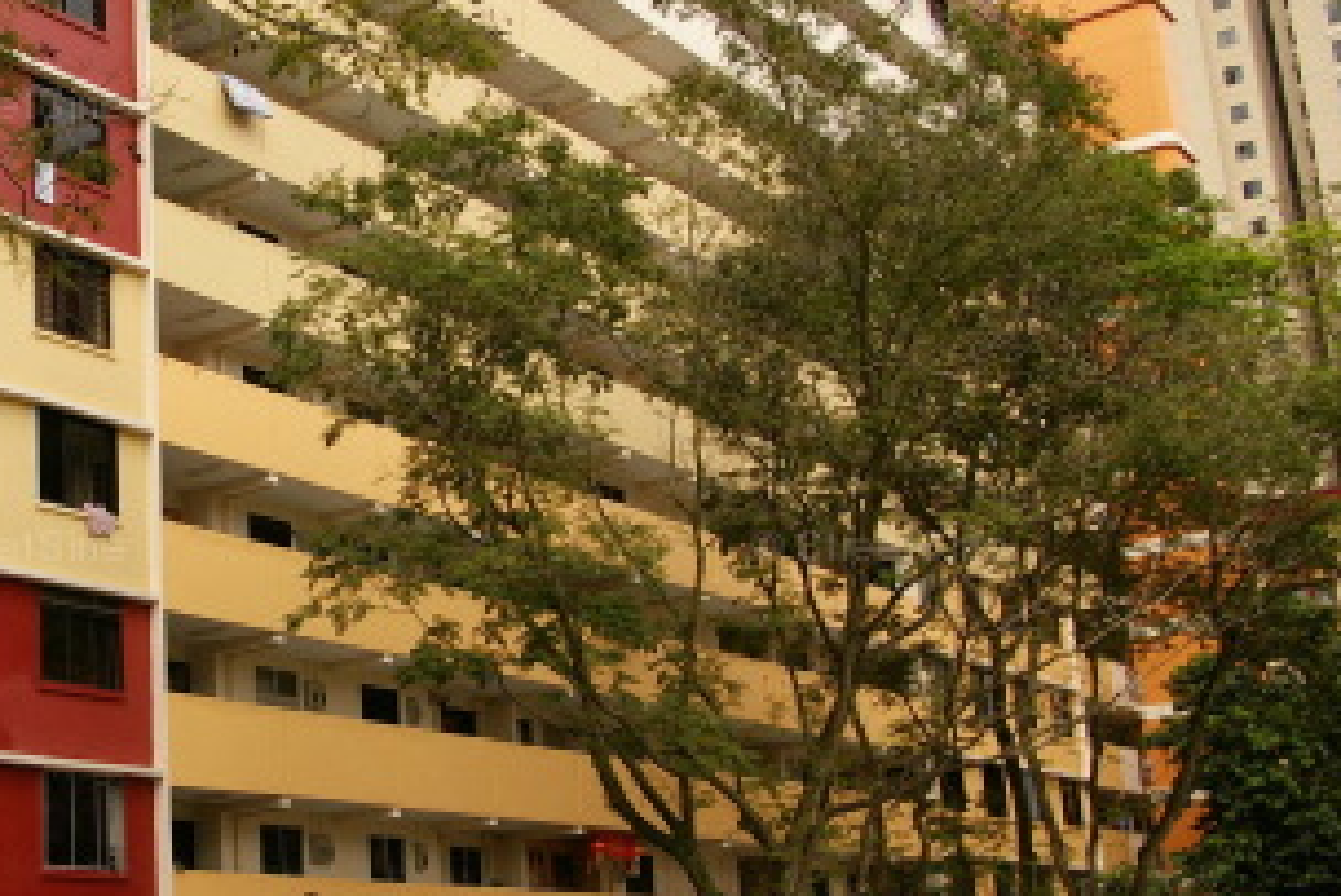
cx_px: 199
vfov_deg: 23.8
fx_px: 2121
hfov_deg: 33.7
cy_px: 448
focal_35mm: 57
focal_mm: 21
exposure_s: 1/500
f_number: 6.7
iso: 200
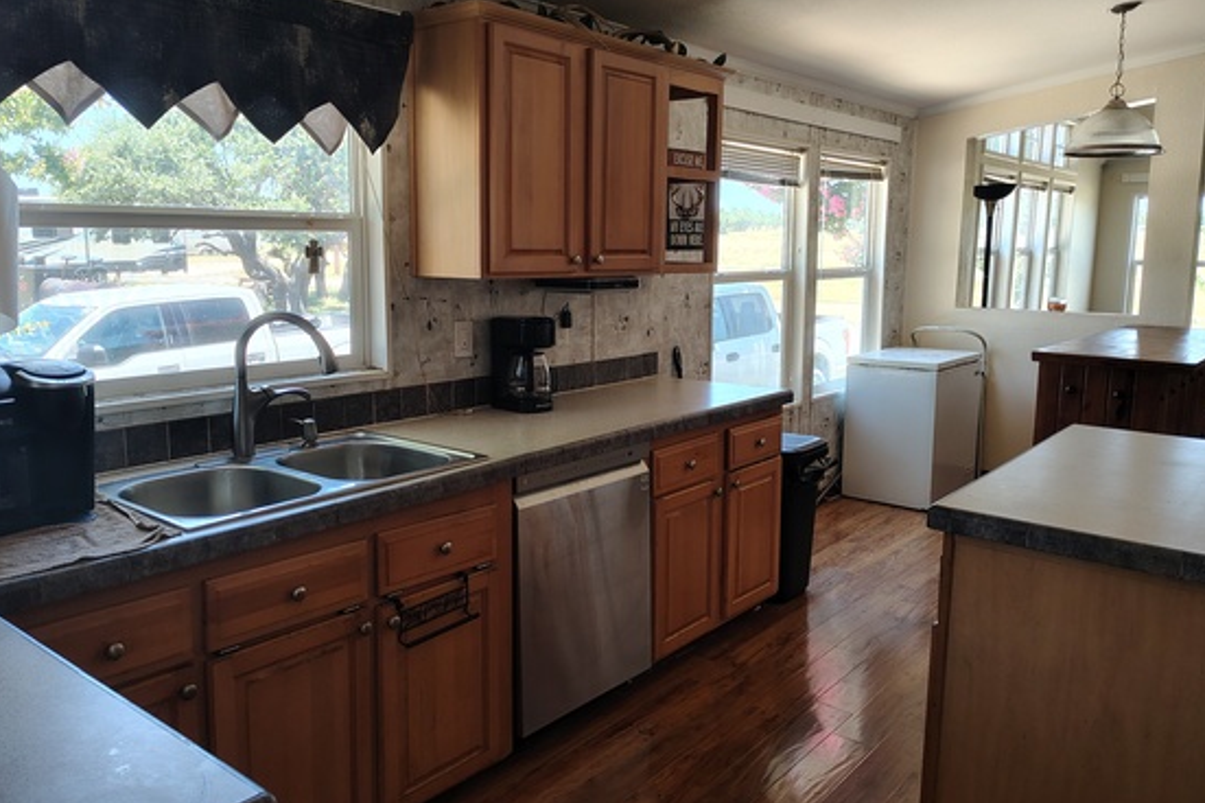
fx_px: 970
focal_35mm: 29
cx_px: 588
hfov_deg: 63.7
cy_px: 400
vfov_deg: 44.9
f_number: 1.8
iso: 268
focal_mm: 5.56
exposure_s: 1/111
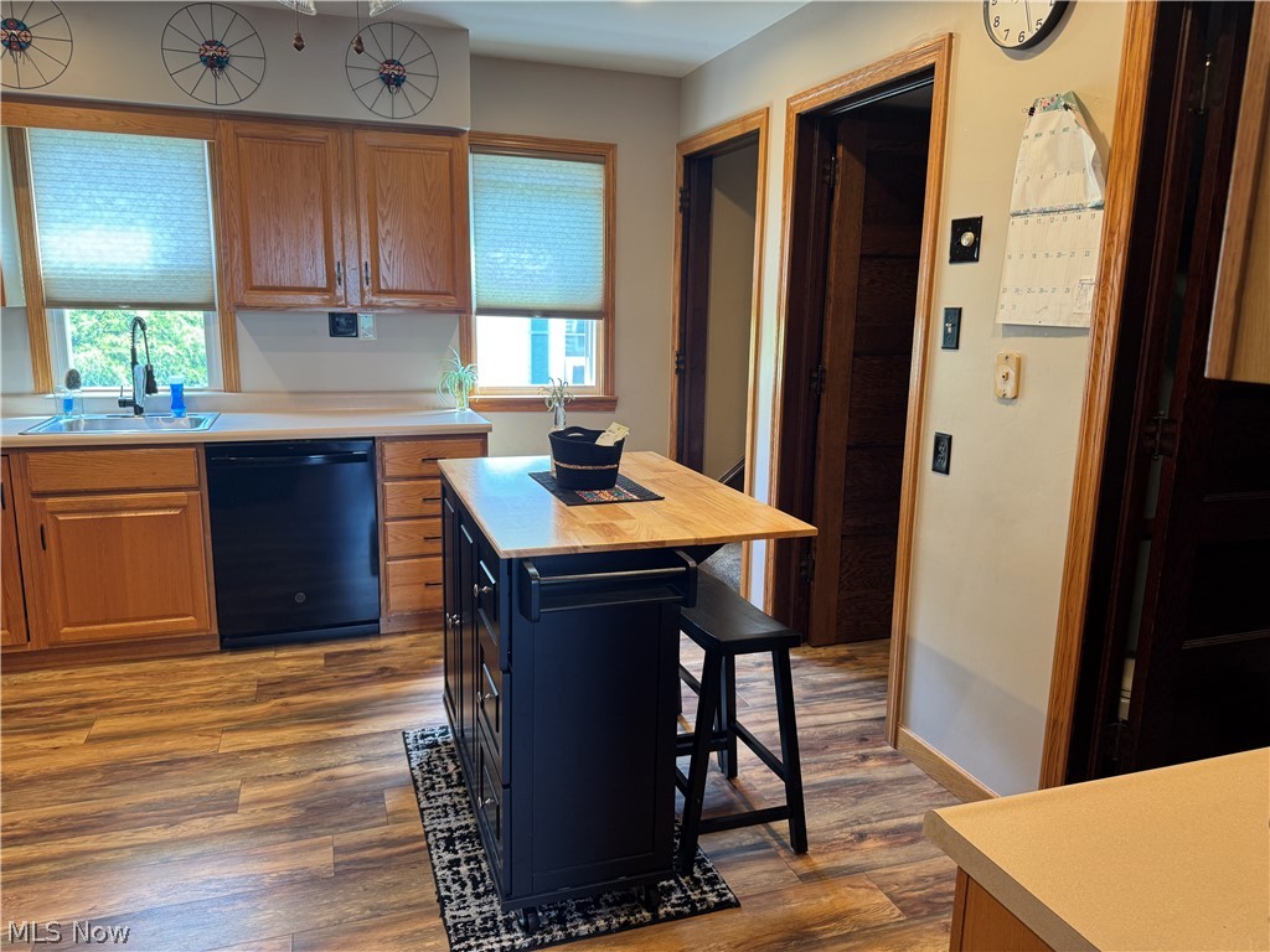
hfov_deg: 71.6
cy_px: 476
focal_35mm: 24
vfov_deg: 56.8
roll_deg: -1.4
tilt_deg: -11.4
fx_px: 881
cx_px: 635
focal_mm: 6.76
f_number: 1.78
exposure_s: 1/60
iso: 125
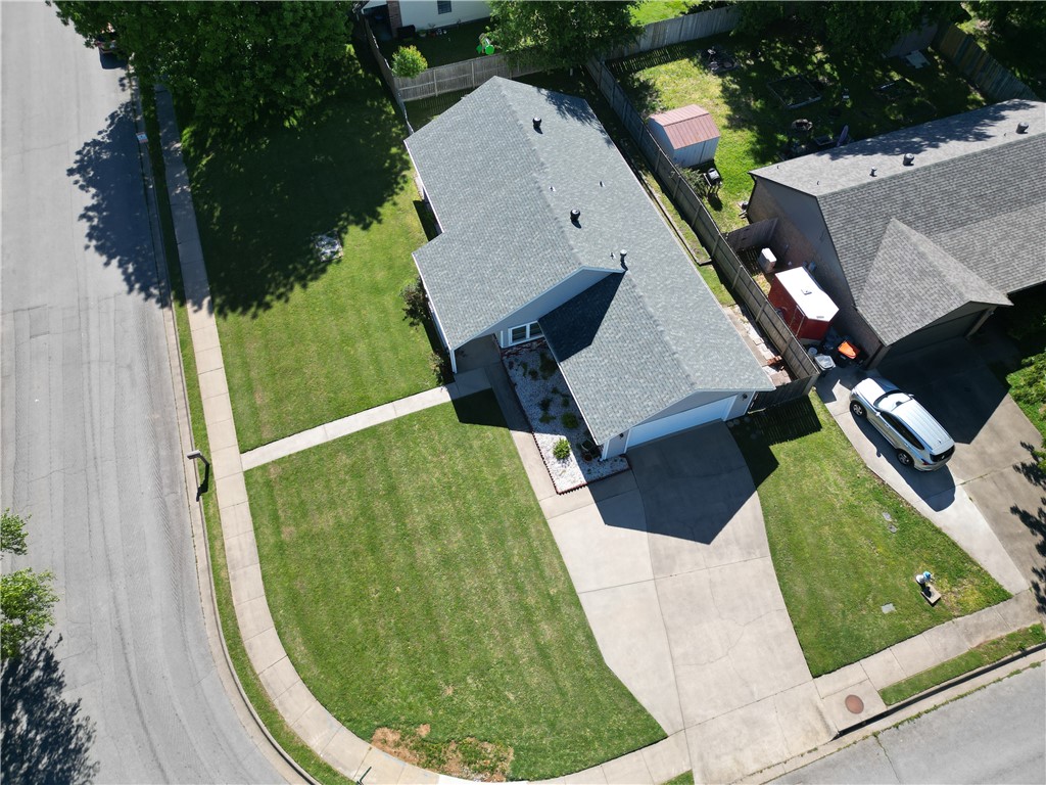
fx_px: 725
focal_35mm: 24
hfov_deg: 71.6
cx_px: 523
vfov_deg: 56.8
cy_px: 392
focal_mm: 6.72
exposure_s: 1/1600
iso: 120
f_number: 1.7
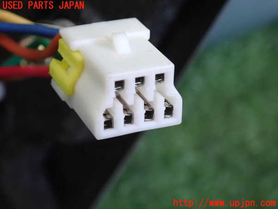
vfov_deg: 14.8
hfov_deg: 19.6
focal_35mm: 100
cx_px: 139
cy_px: 104
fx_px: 803
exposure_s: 1/100
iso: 1600
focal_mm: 18
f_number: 4.9
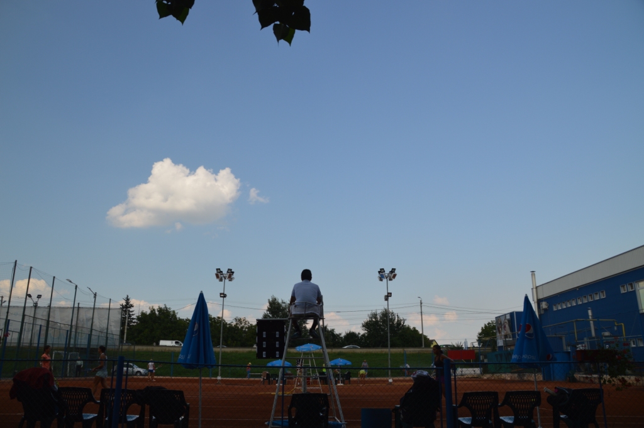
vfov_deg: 47.9
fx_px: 483
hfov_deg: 67.4
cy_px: 214
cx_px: 322
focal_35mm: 27
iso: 100
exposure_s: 1/200
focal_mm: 18
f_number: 7.1
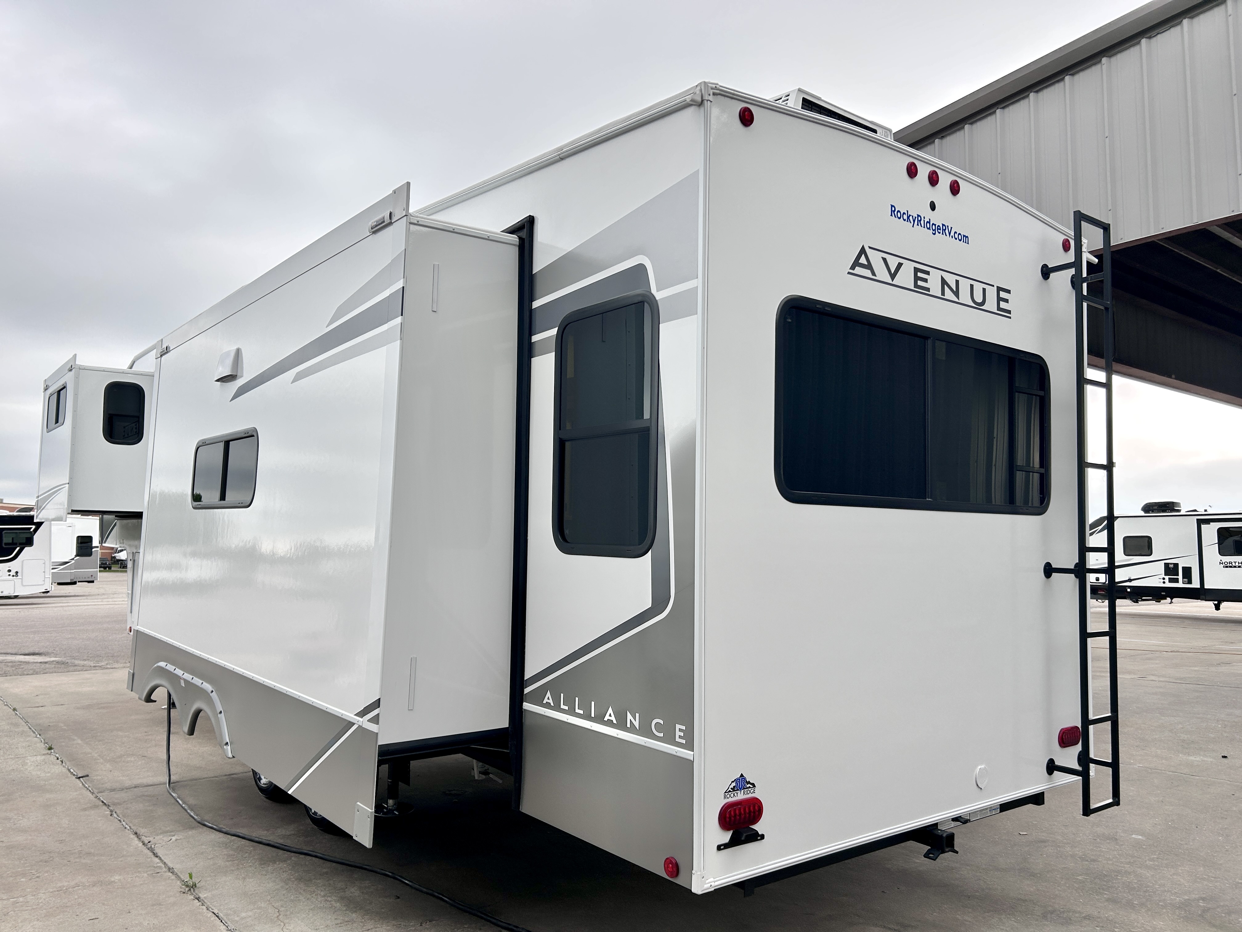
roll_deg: -0.1
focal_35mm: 26
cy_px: 466
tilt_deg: +5.3
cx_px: 621
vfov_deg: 53.1
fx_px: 933
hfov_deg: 67.3
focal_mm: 5.7
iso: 50
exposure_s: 1/541
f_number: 1.5
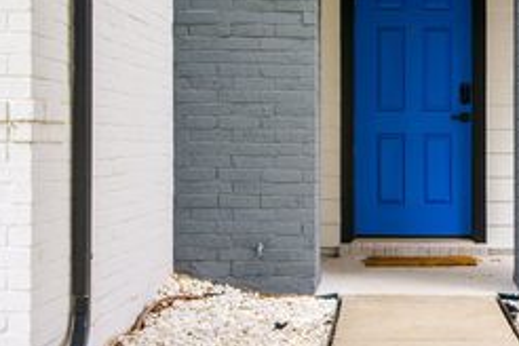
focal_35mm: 71
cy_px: 138
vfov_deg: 19.2
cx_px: 437
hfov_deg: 27.7
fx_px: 1024
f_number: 5.6
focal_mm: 35
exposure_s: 1/80
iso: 250
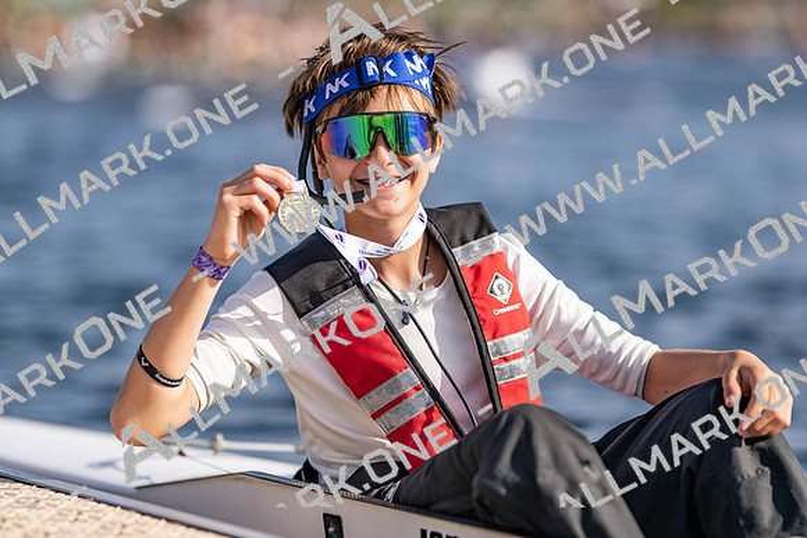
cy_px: 269
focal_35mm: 135
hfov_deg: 15.2
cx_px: 404
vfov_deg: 10.2
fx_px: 3027
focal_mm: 135
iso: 64
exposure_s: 1/5000
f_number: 1.8
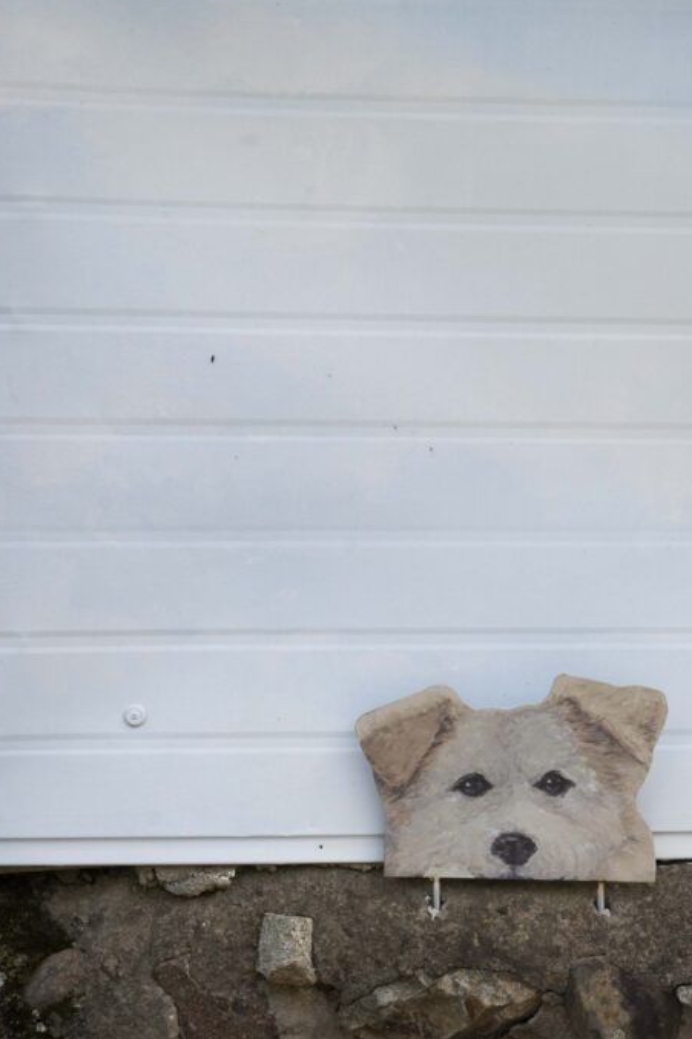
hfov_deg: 24.0
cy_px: 648
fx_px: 1615
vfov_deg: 35.5
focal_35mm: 56
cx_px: 506
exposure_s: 1/100
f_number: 9
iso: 100
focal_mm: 37
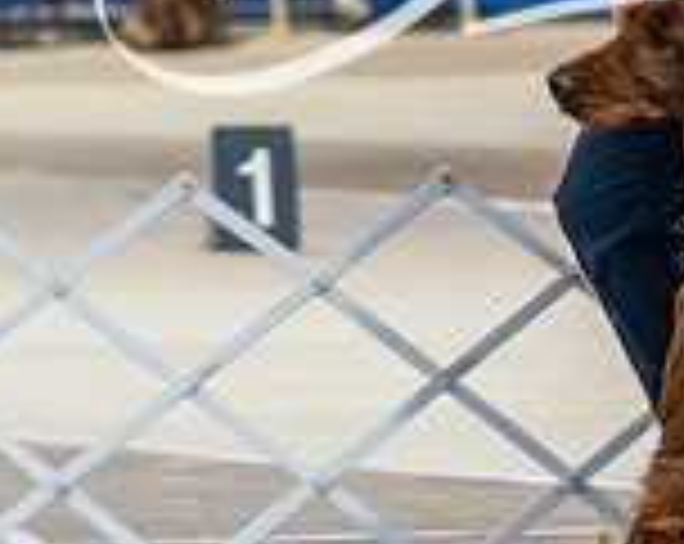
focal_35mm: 610
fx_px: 12325
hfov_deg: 3.2
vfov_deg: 2.5
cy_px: 189
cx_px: 853
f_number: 3.5
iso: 6400
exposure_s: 1/250
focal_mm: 146
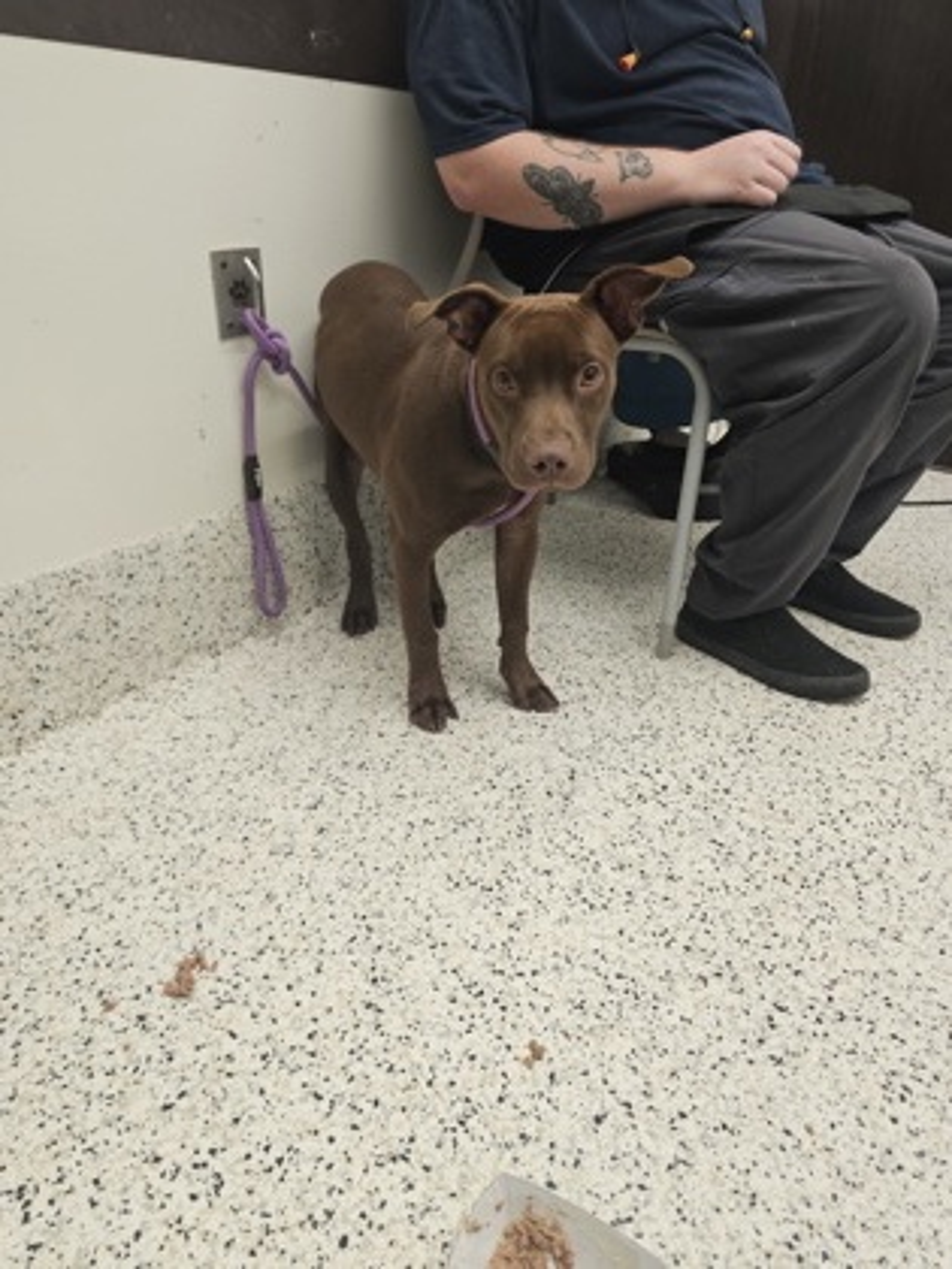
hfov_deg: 58.9
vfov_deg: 73.9
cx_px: 476
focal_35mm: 23
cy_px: 634
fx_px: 843
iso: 320
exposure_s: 1/207
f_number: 1.7
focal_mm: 6.3
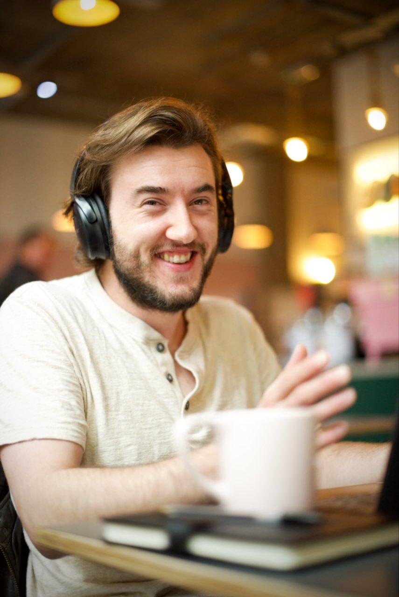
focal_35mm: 50
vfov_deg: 39.6
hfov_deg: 27.0
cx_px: 200
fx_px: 830
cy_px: 298
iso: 1600
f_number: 1.4
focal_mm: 50
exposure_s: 1/800
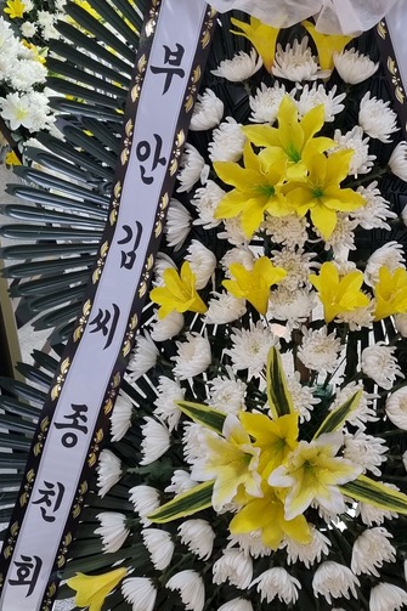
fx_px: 730
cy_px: 284
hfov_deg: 30.7
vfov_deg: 45.4
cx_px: 304
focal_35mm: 43
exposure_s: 1/60
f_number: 1.8
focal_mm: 5.4
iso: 160
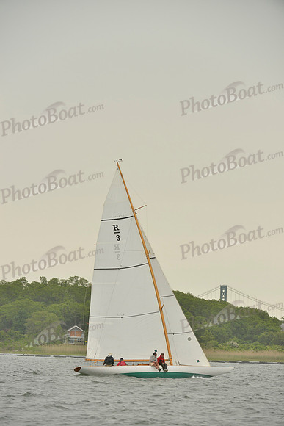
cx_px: 142
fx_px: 2365
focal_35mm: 200
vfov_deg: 10.3
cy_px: 213
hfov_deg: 6.9
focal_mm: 200
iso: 400
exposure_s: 1/640
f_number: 5
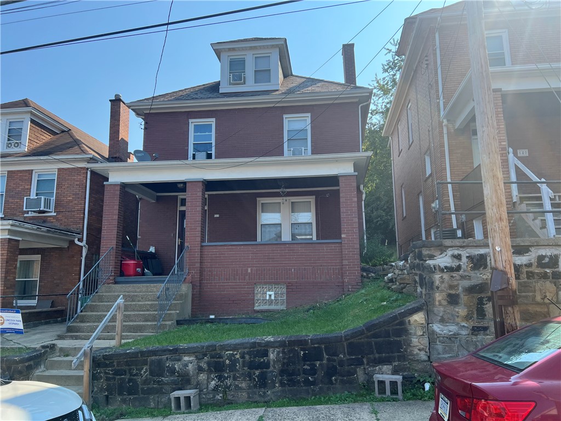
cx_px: 280
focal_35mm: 26
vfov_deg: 53.1
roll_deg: +0.5
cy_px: 210
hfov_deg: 67.3
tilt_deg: +9.8
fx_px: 421
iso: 50
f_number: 1.5
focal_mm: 5.7
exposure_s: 1/1669
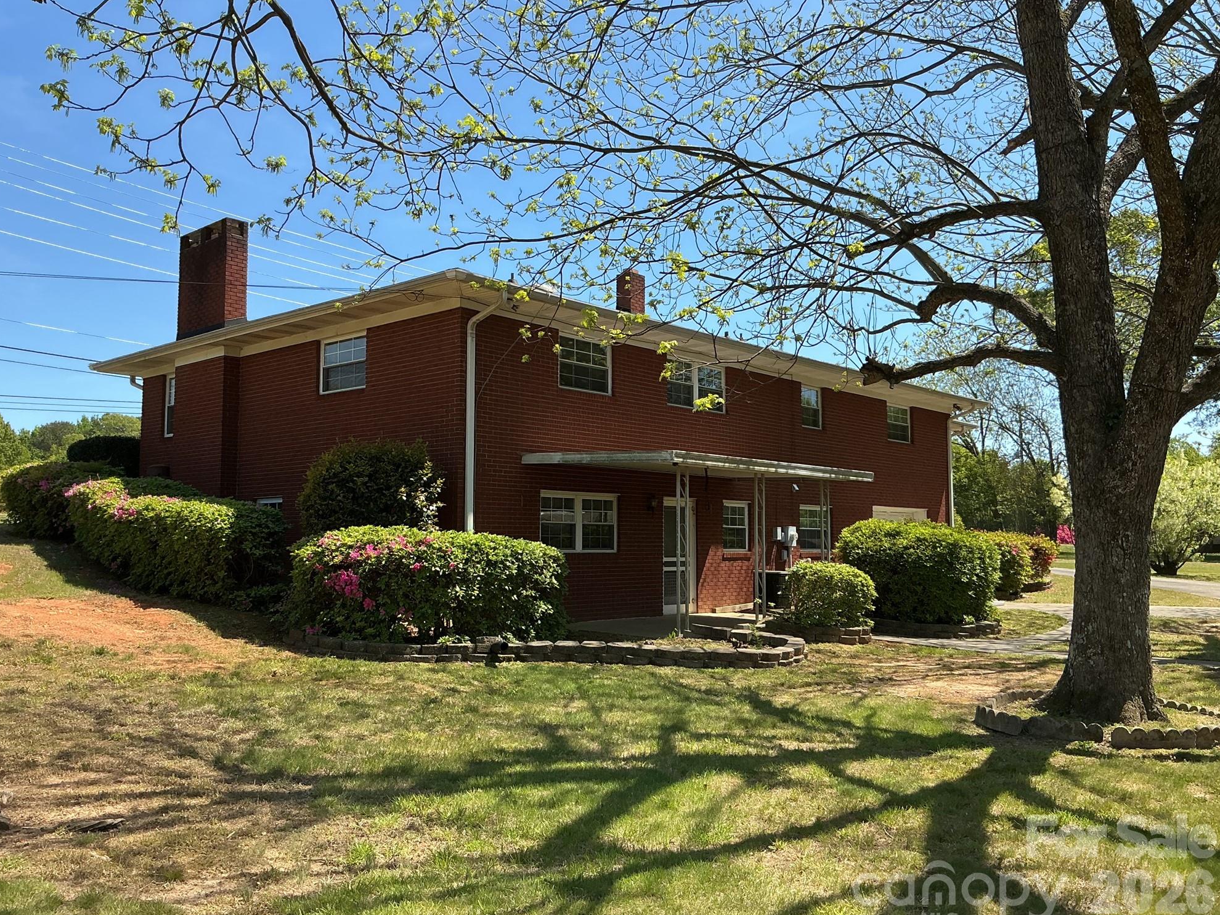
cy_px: 463
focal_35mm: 30
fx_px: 1057
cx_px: 592
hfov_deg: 60.0
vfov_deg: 46.8
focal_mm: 3
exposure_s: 1/929
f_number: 1.8
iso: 25
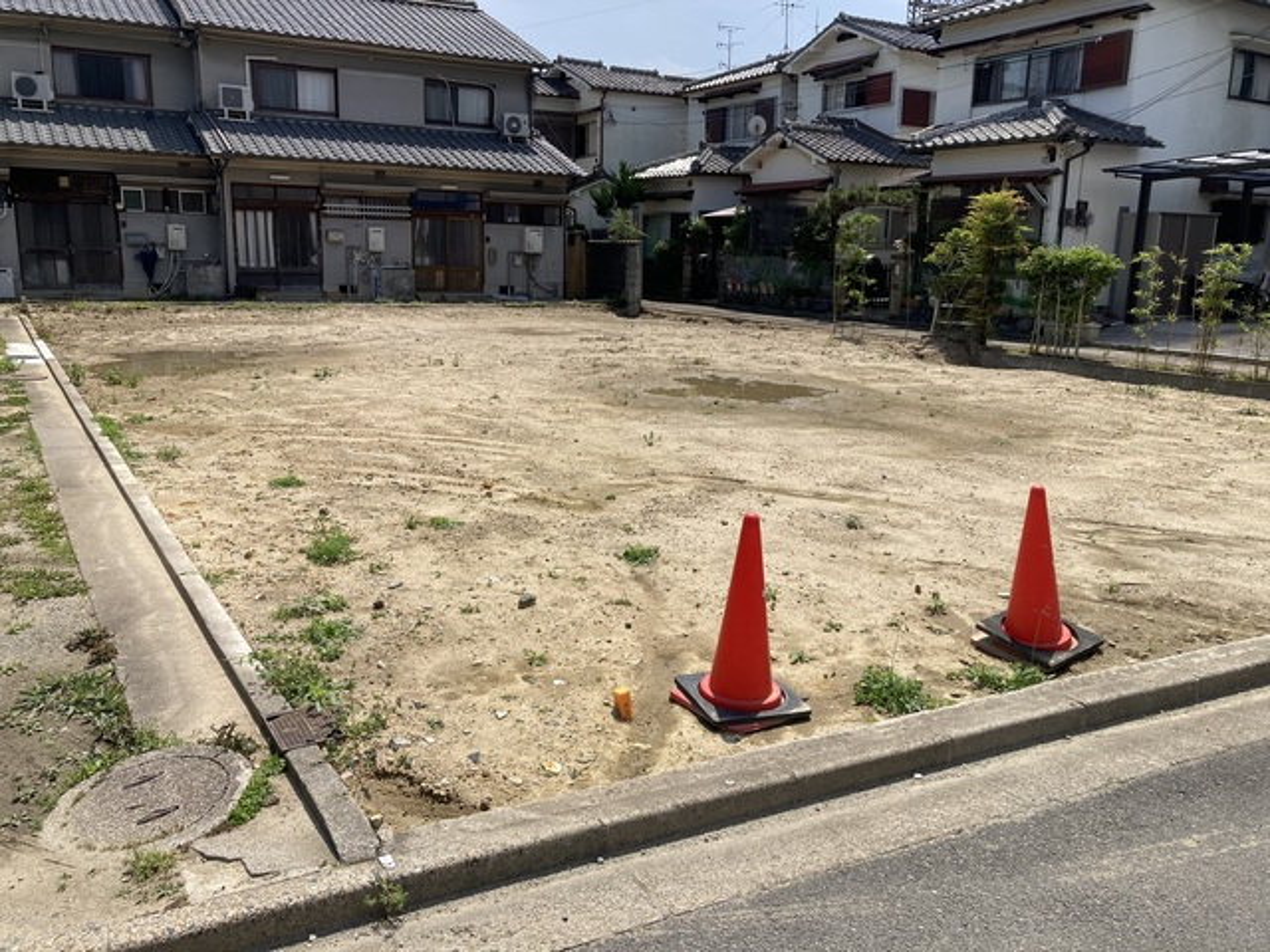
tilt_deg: -11.6
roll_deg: -1.9
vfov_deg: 49.7
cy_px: 476
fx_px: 1027
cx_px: 635
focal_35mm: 28
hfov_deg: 63.4
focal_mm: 3.99
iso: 20
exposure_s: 1/2433
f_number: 1.8
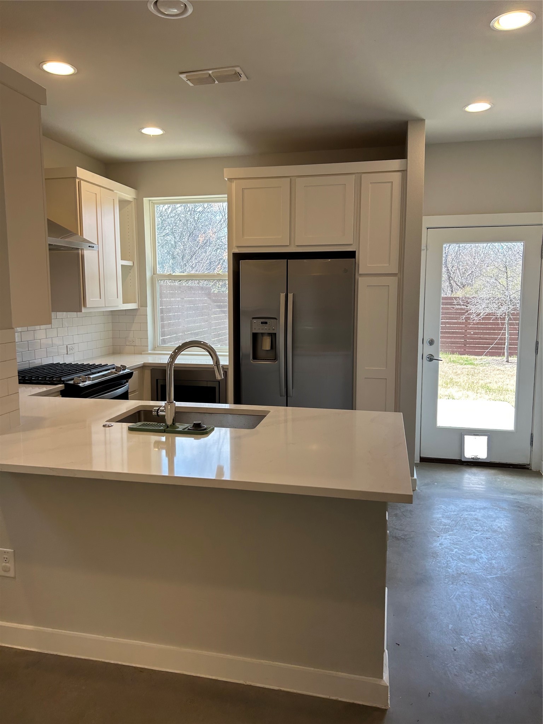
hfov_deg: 53.1
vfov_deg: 67.3
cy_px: 362
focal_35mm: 26
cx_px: 272
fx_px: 544
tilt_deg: -4.3
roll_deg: -0.9
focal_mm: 5.7
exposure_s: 1/120
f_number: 1.5
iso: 40
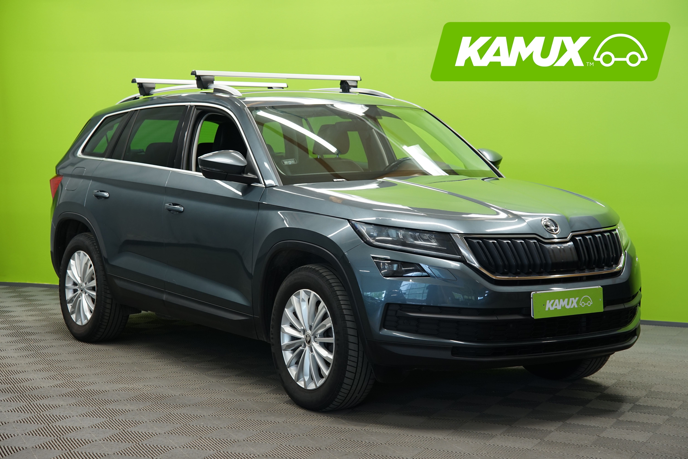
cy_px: 230
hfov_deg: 28.5
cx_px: 344
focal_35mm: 71
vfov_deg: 19.2
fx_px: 1357
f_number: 5.6
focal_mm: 71
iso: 500
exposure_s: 1/15
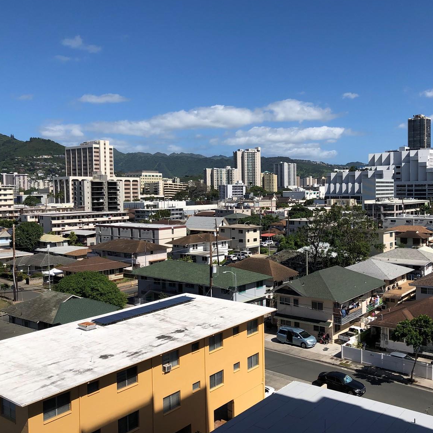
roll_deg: +0.5
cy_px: 212
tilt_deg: -2.9
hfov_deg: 48.2
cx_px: 253
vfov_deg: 48.4
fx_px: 481
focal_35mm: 34
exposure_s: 1/3003
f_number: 1.8
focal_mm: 3.99
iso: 20
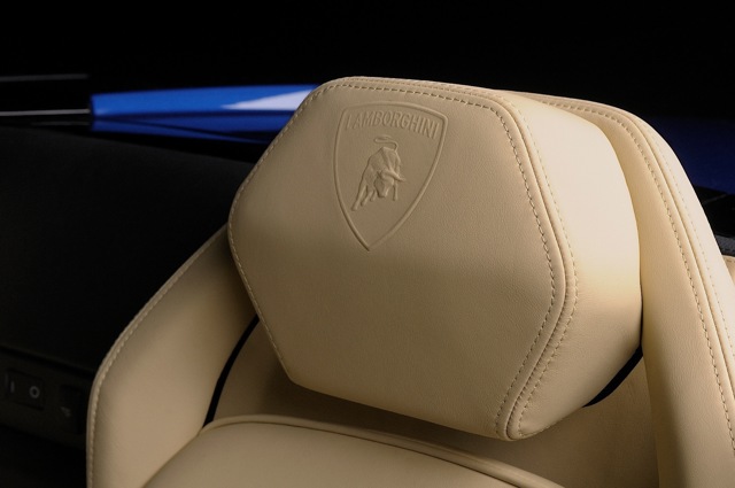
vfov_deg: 18.9
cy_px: 244
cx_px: 368
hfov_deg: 28.1
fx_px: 1468
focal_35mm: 72
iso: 200
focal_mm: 48
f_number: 11
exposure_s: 1/40
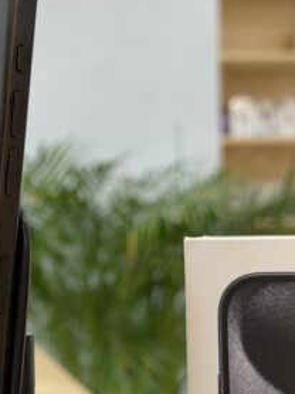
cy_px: 203
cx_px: 34
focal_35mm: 99
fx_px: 1127
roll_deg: +0.3
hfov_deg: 14.8
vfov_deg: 19.8
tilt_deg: +1.5
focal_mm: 6.76
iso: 50
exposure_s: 1/50
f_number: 1.78
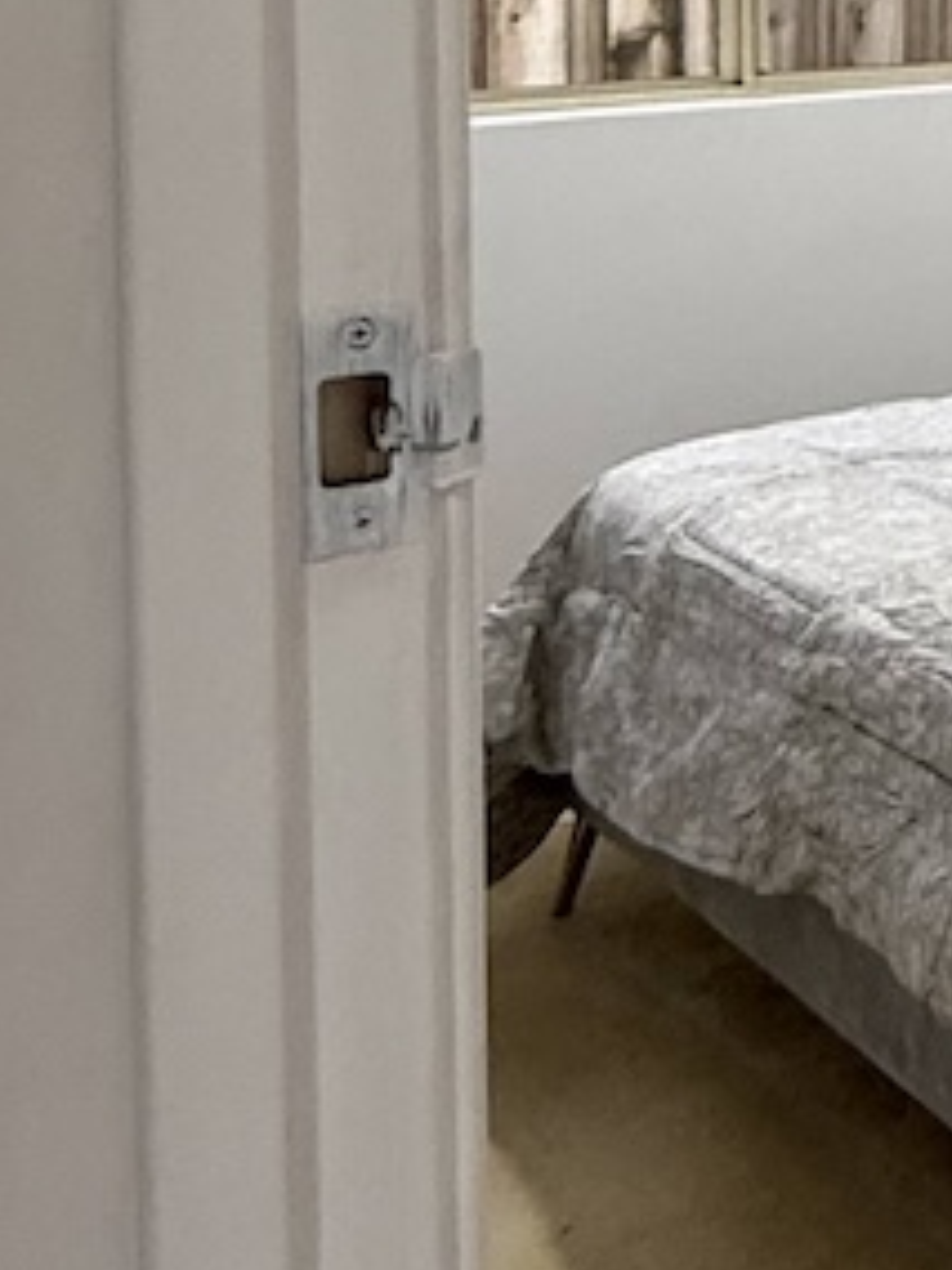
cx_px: 1819
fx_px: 2310
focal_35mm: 63
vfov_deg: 28.6
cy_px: -36
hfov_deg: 17.6
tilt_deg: -1.3
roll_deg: -0.5
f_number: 2.2
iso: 250
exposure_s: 1/50
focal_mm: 2.22
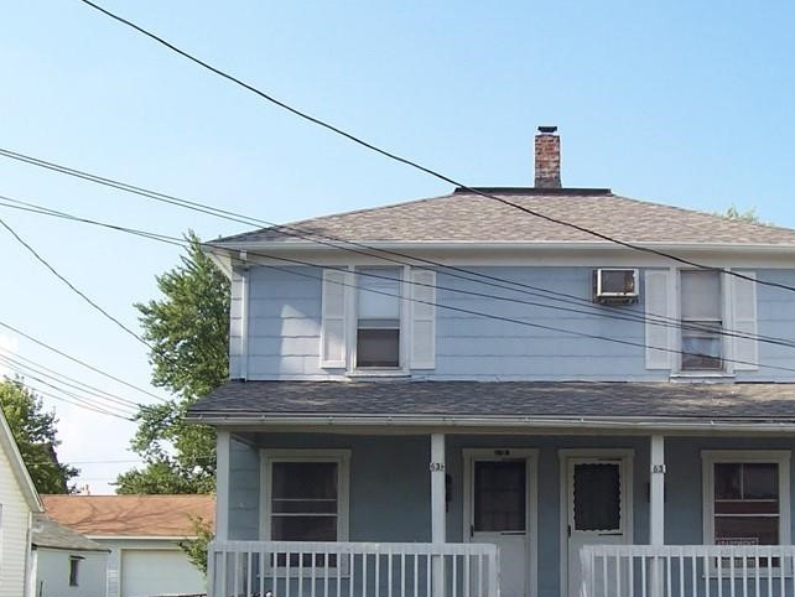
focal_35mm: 59
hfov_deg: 32.5
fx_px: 1356
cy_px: 434
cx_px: 514
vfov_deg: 24.6
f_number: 5.6
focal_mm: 5.6
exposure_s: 1/250
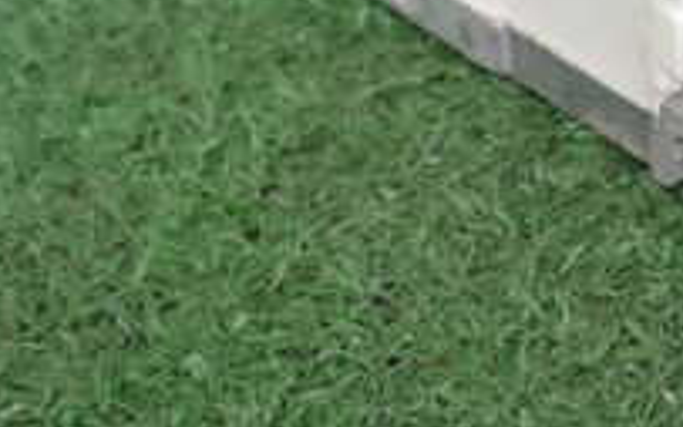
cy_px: -131
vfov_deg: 10.8
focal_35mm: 119
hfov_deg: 16.5
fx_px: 2216
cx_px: 915
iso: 200
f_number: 2.7
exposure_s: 1/50
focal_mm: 6.83
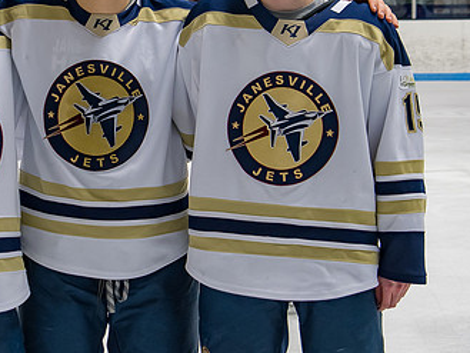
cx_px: 92
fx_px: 1671
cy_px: 79
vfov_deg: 12.0
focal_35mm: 123
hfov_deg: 15.9
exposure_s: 1/160
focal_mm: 40
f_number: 4.5
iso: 640
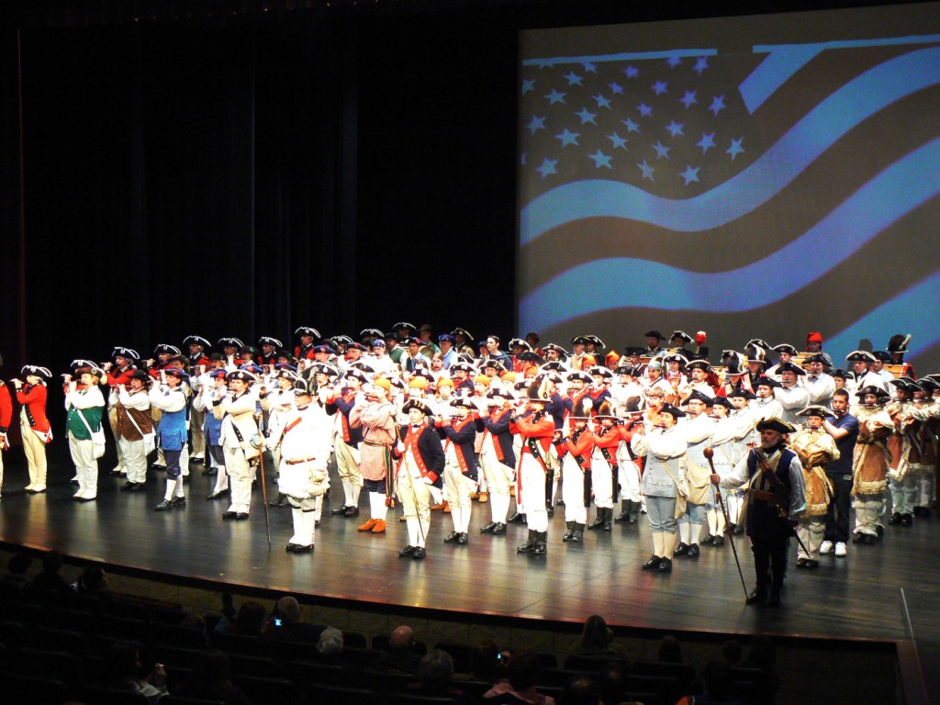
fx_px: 1575
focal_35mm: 58
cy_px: 352
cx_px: 470
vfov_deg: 25.2
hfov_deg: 33.2
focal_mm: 9.6
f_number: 3.2
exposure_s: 1/50
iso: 400
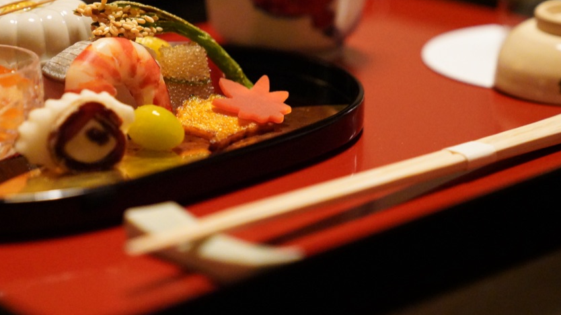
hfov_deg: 19.5
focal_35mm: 109
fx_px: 1621
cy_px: 106
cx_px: 148
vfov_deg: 11.1
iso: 12800
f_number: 2.8
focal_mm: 62
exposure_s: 1/50
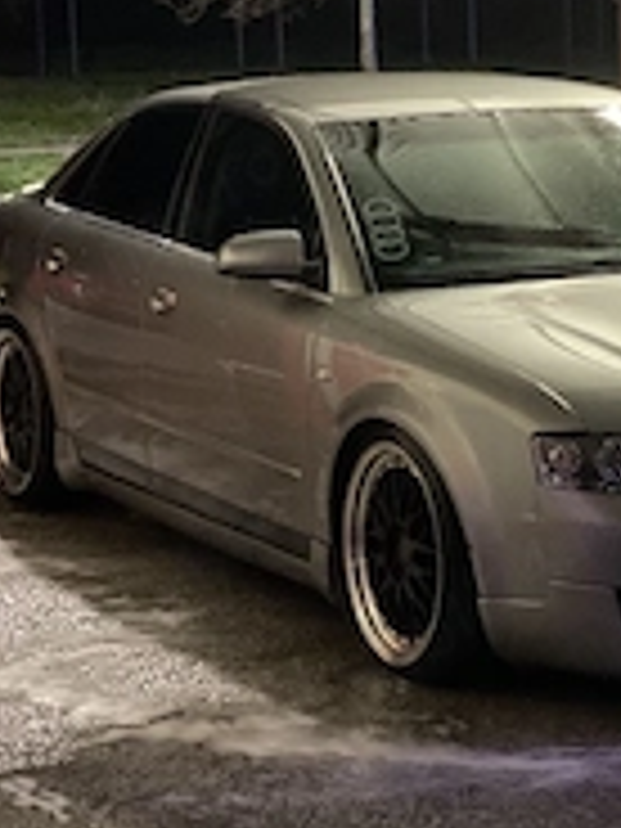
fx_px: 2703
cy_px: 306
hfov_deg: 13.0
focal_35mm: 113
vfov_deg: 17.4
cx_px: 576
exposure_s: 1/17
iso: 400
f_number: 2
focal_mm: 6
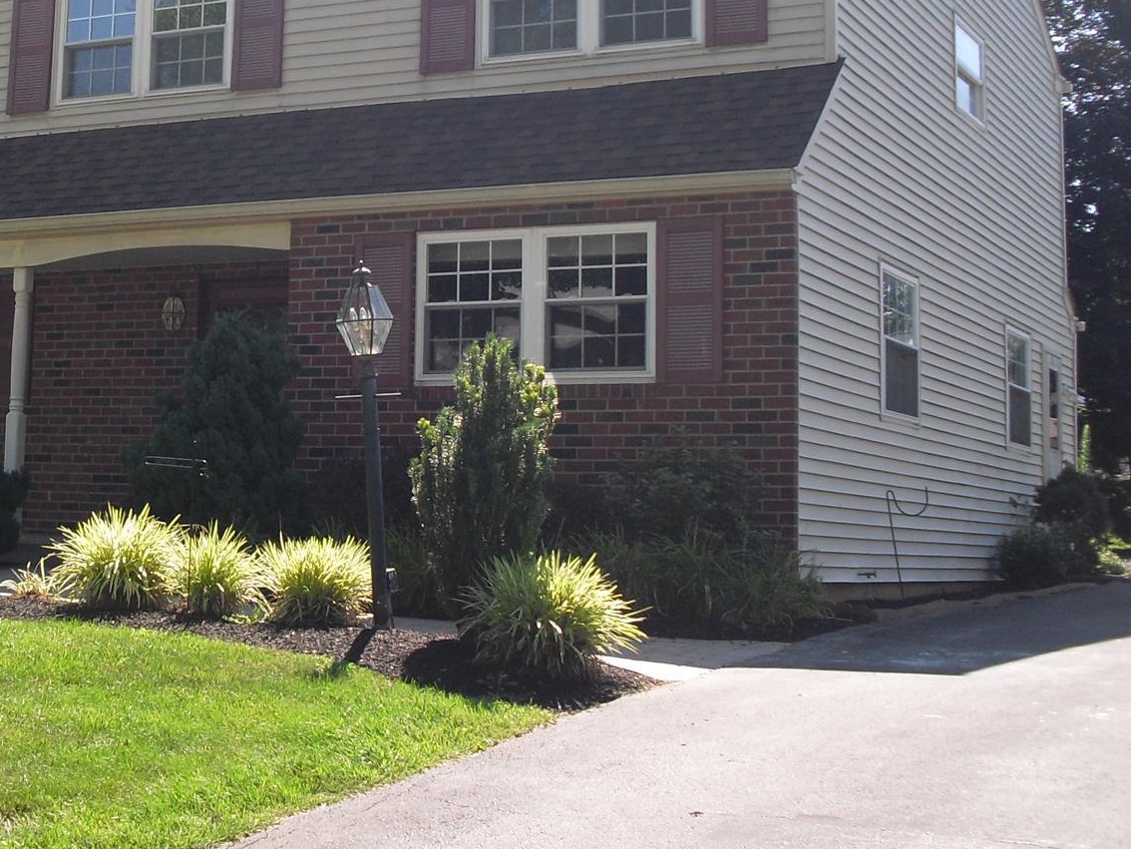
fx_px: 2124
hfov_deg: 29.2
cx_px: 228
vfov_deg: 22.4
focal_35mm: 65
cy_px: 226
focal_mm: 6.3
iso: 100
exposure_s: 1/80
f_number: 7.8
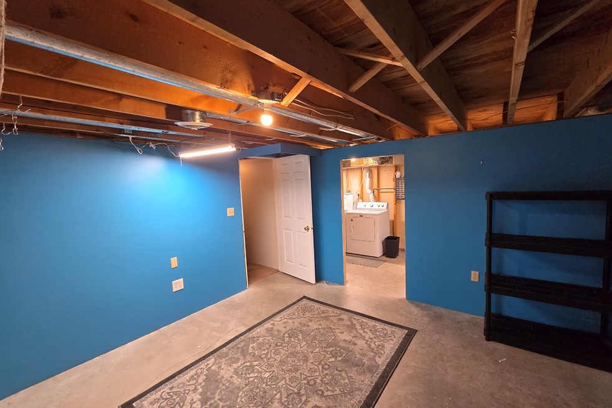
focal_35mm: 14
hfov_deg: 104.3
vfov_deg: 81.2
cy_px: 201
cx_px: 308
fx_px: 238
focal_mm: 2.2
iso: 320
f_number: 2.2
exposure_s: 1/60
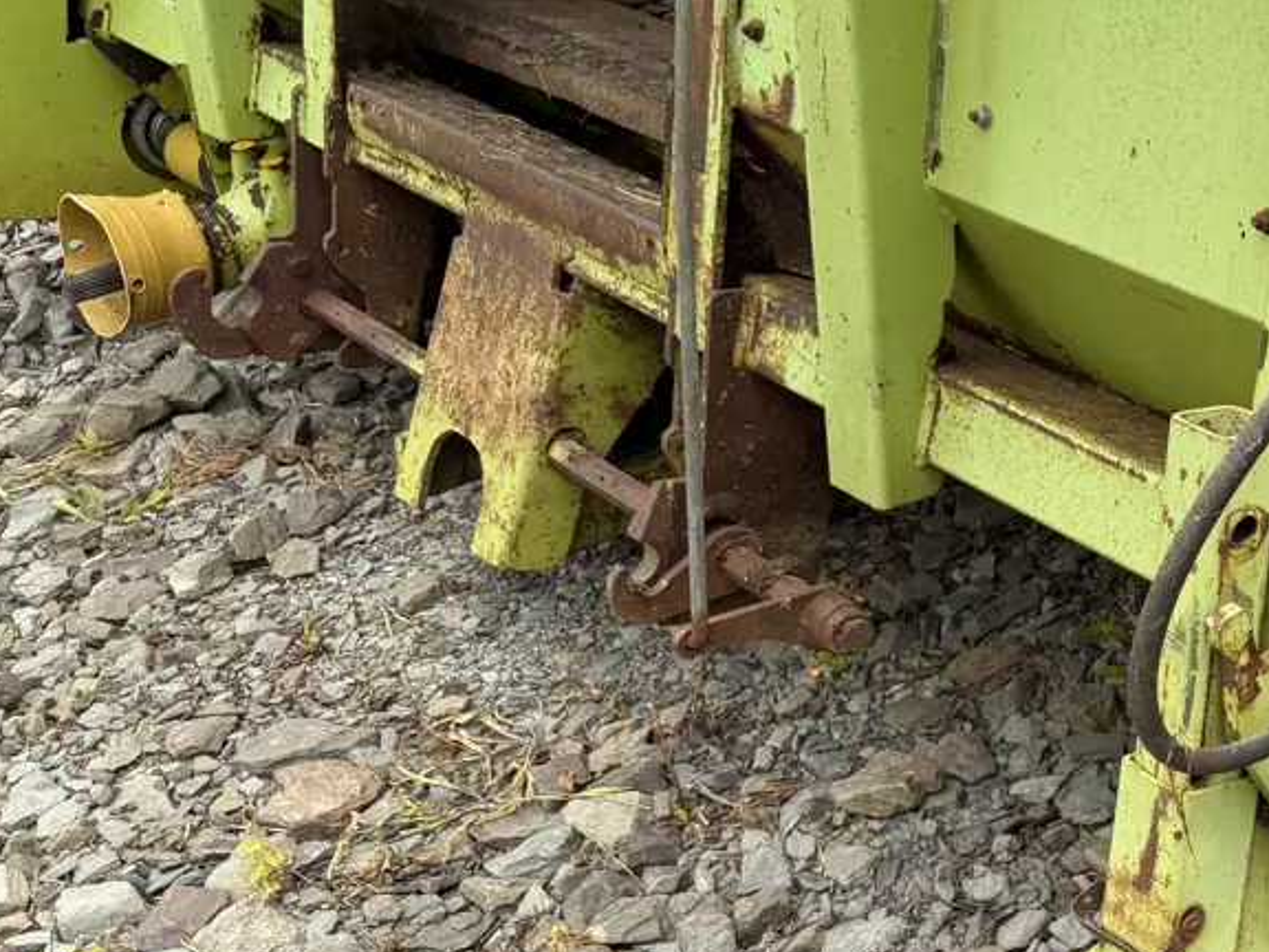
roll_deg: +3.3
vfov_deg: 24.4
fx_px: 2200
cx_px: 1467
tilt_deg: -31.8
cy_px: 480
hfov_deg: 28.6
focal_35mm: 60
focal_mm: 6.76
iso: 80
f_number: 1.78
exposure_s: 1/1174
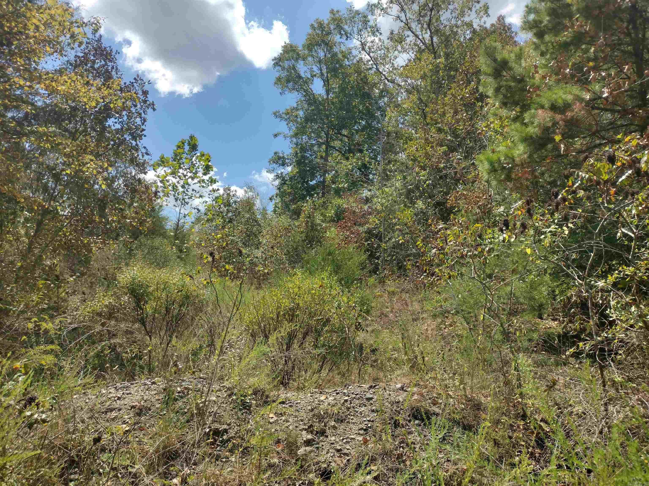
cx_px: 324
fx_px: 506
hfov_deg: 65.3
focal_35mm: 27
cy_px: 243
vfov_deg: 51.4
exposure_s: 1/2764
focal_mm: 4.71
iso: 100
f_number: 1.7
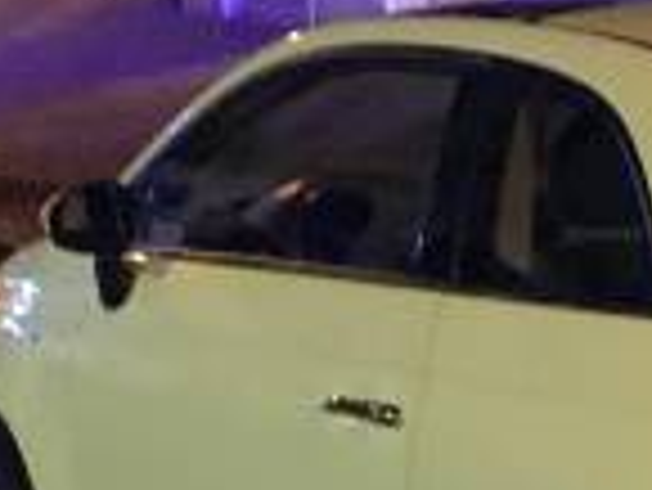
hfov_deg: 9.0
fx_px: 3732
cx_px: -890
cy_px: -539
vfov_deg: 7.2
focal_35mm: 198
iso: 100
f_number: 1.8
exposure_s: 1/5
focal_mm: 3.99
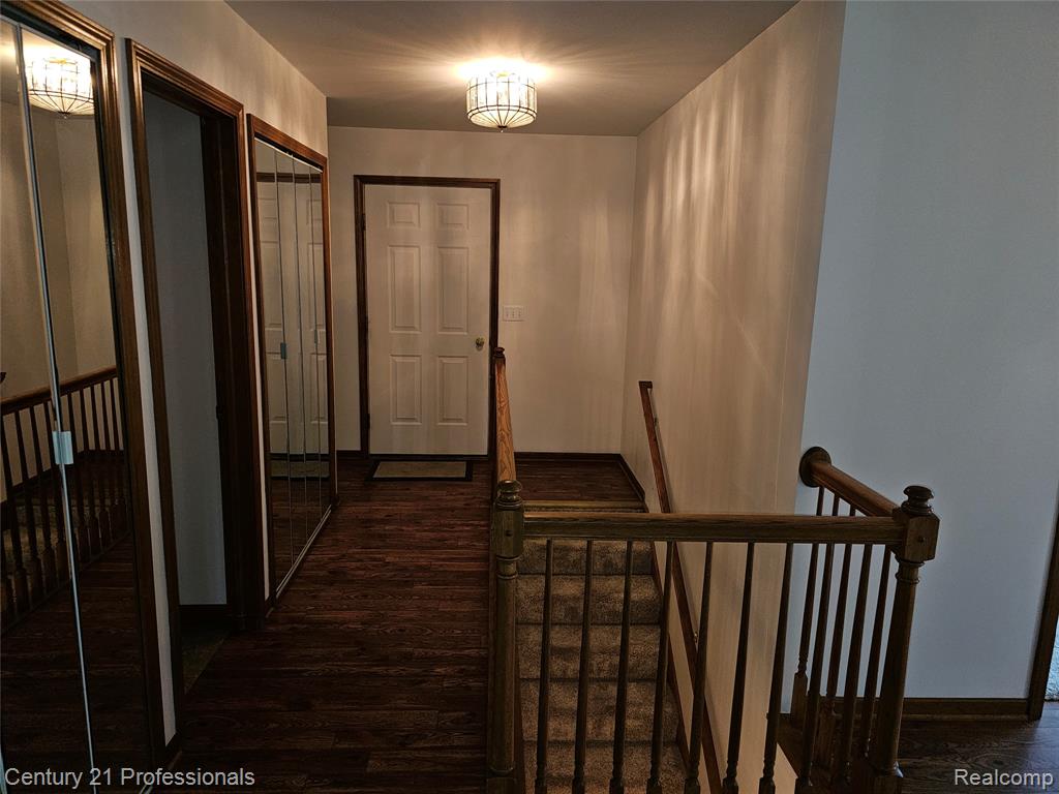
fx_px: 704
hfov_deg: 73.9
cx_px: 530
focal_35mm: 23
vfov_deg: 58.9
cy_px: 397
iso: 100
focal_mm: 6.3
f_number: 1.7
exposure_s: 1/24
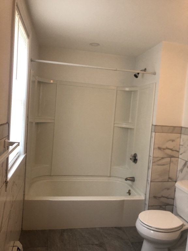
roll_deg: -4.7
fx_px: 203
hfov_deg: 49.7
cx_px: 94
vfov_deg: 63.4
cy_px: 126
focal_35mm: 28
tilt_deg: -3.4
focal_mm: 3.99
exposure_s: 1/30
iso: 40
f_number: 1.8
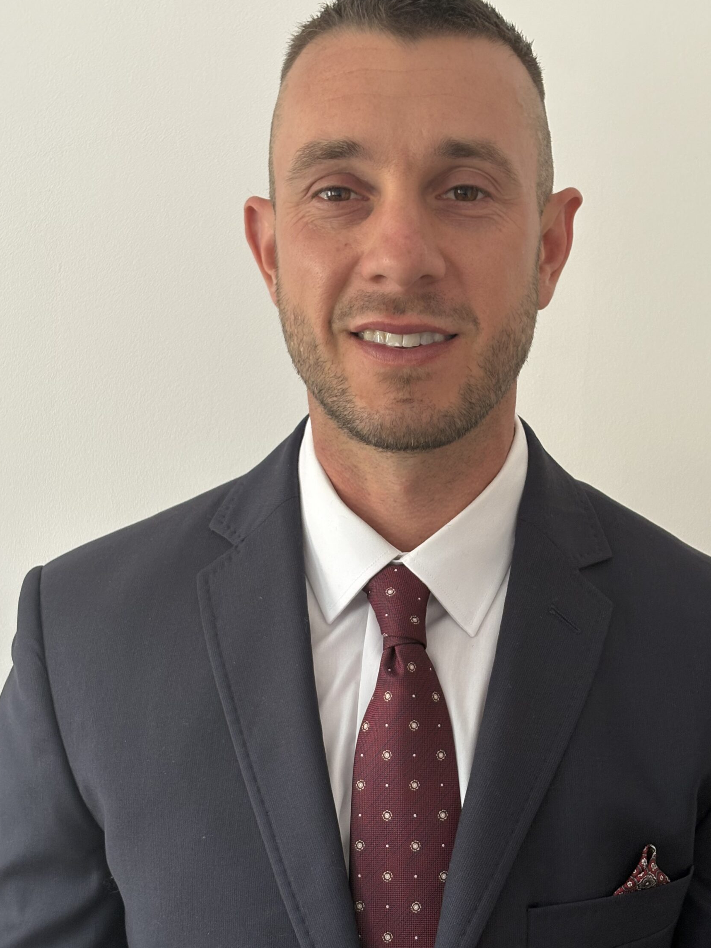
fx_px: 1643
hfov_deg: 24.4
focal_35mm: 60
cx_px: 407
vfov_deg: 32.2
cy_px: 493
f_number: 1.6
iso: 160
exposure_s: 1/57
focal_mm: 5.96
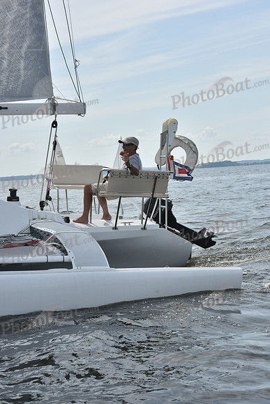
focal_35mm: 80
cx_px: 135
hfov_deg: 17.1
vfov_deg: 25.4
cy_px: 202
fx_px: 899
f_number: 9
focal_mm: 80
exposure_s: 1/1250
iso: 320
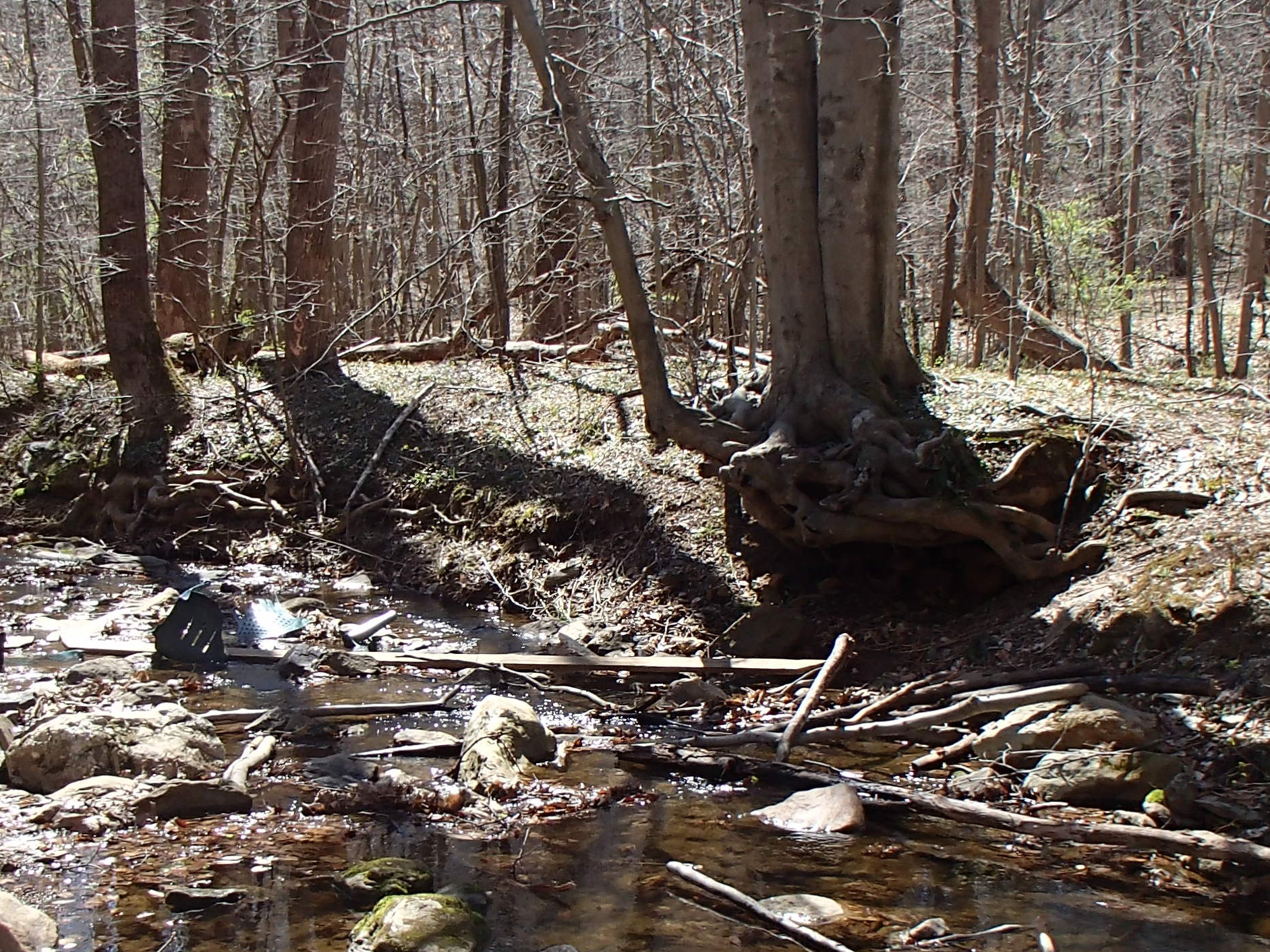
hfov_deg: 32.7
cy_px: 658
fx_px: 2164
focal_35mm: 59
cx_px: 617
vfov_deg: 24.7
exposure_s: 1/250
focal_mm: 5
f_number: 3.9
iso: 100
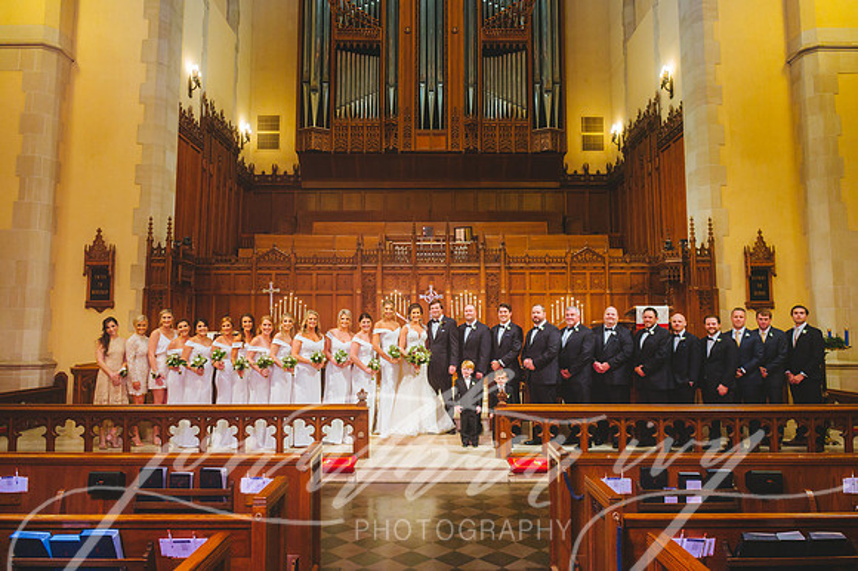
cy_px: 286
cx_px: 429
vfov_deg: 53.1
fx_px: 572
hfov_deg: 73.8
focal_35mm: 24
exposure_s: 1/100
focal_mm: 24
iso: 2500
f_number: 4
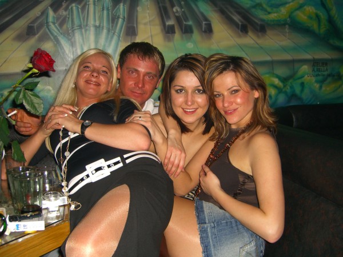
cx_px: 172
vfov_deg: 37.7
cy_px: 128
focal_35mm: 38
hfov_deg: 49.0
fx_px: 377
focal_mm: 7.9
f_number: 2.8
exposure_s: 1/60
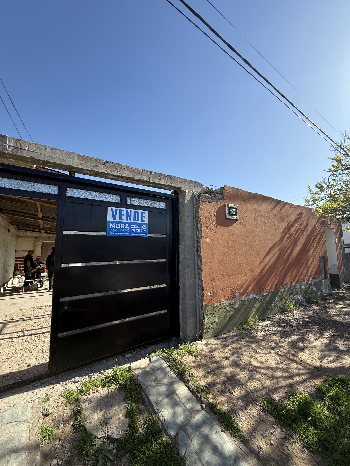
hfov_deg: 85.7
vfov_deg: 102.1
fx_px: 189
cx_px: 175
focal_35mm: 14
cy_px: 233
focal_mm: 2.22
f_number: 2.2
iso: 50
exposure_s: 1/864
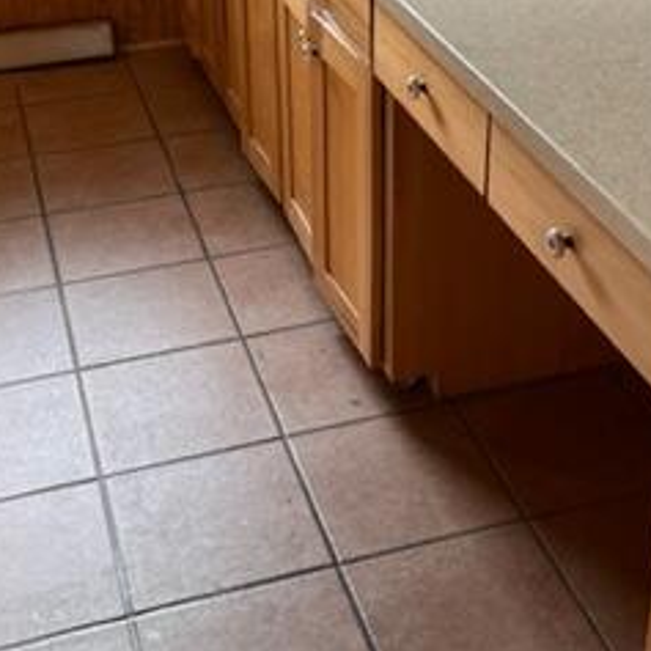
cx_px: 379
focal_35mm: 62
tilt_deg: -19.1
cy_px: 85
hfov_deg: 27.7
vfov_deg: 26.9
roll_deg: +2.5
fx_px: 1319
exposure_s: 1/121
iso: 125
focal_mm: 5.7
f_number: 1.5
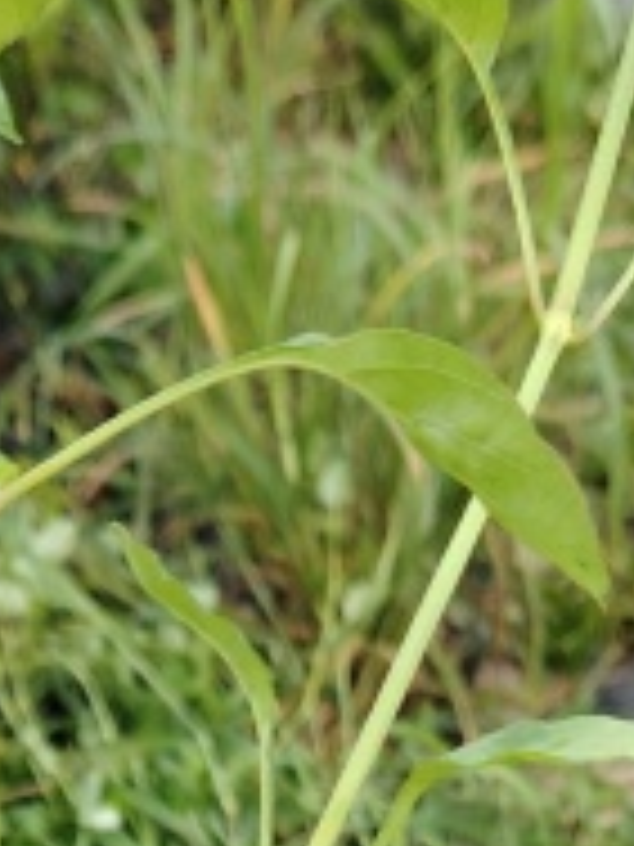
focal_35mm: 136
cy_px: 1577
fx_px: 3321
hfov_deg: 10.8
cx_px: 72
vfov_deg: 13.0
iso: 384
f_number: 1.75
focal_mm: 5.25
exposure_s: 1/100
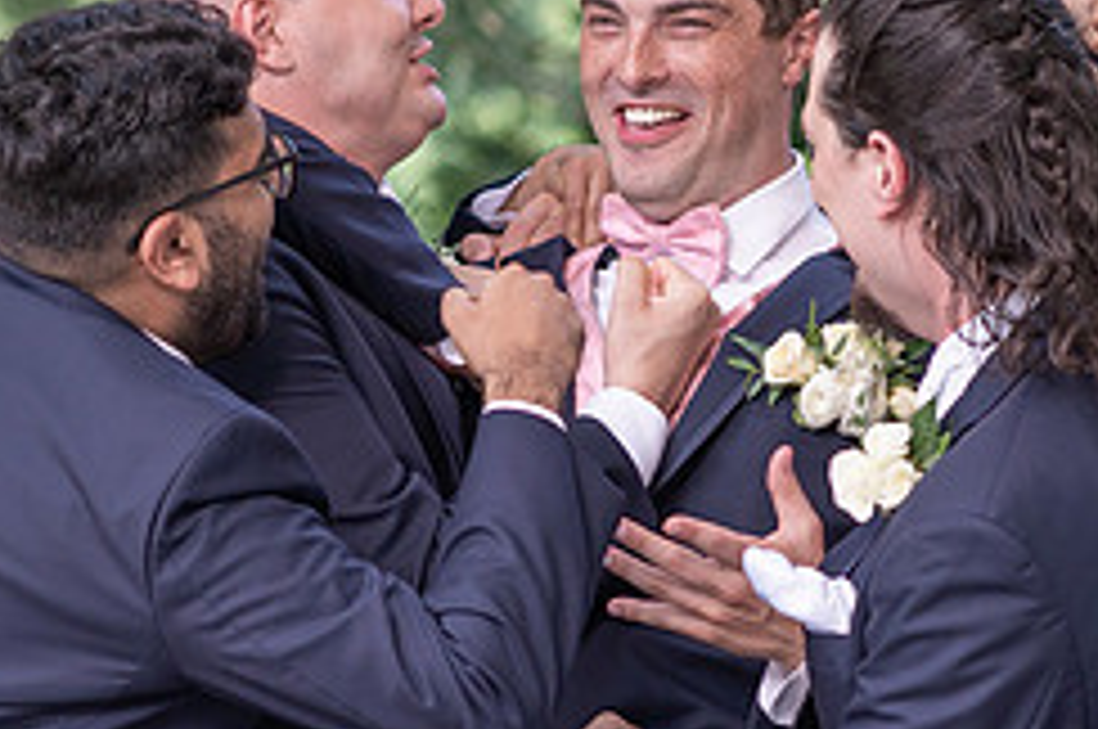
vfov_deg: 4.9
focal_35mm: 280
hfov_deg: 7.4
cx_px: 638
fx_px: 8529
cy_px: 434
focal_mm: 85
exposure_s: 1/1000
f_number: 2.2
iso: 100
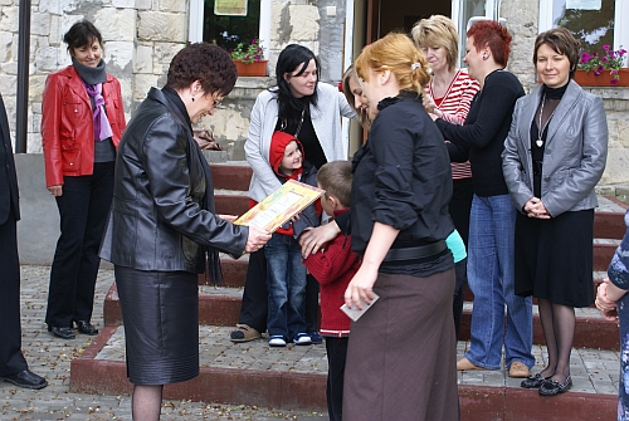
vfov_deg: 22.7
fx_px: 1050
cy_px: 210
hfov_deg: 33.4
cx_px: 314
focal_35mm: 60
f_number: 5.6
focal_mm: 40
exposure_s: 1/80
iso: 200
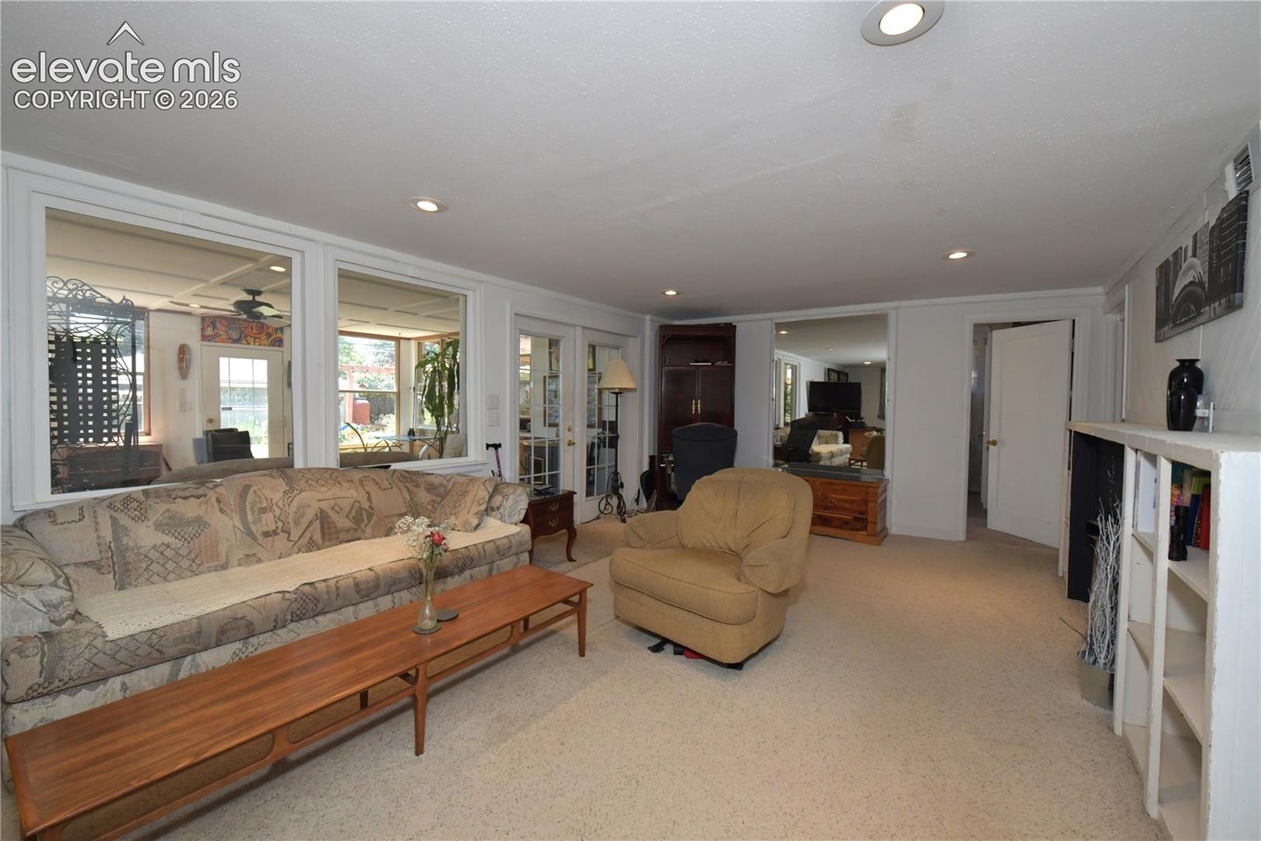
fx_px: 490
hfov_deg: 104.3
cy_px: 420
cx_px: 630
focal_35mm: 14
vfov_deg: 81.2
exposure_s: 1/250
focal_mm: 14
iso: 1250
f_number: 9
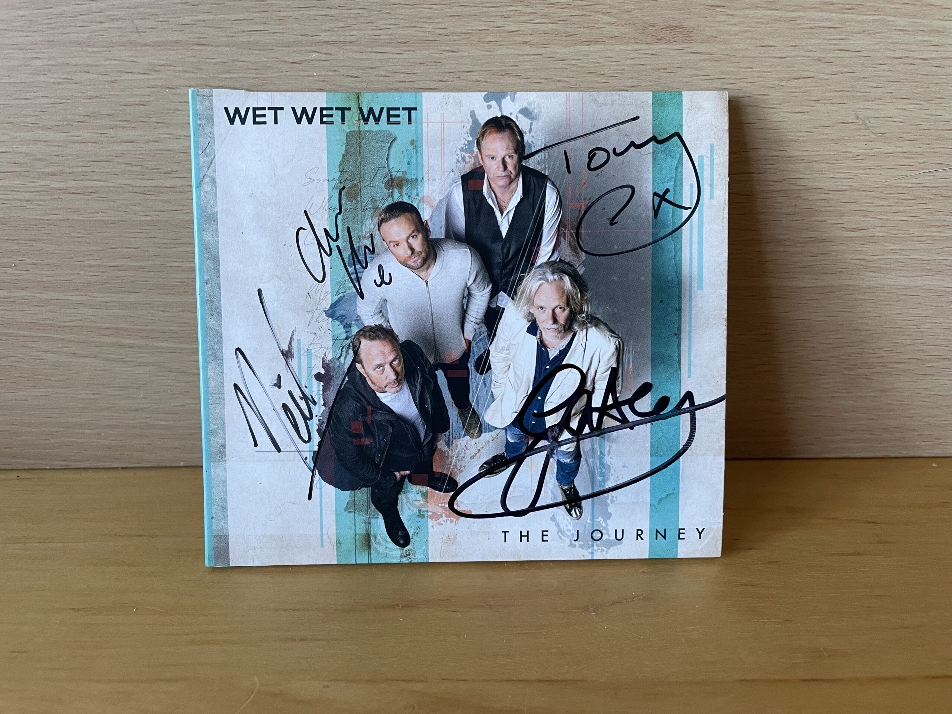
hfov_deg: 67.3
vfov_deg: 53.1
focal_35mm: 26
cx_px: 476
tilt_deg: -25.6
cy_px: 357
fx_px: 715
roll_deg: +0.9
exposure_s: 1/60
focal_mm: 4.2
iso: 200
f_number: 1.6
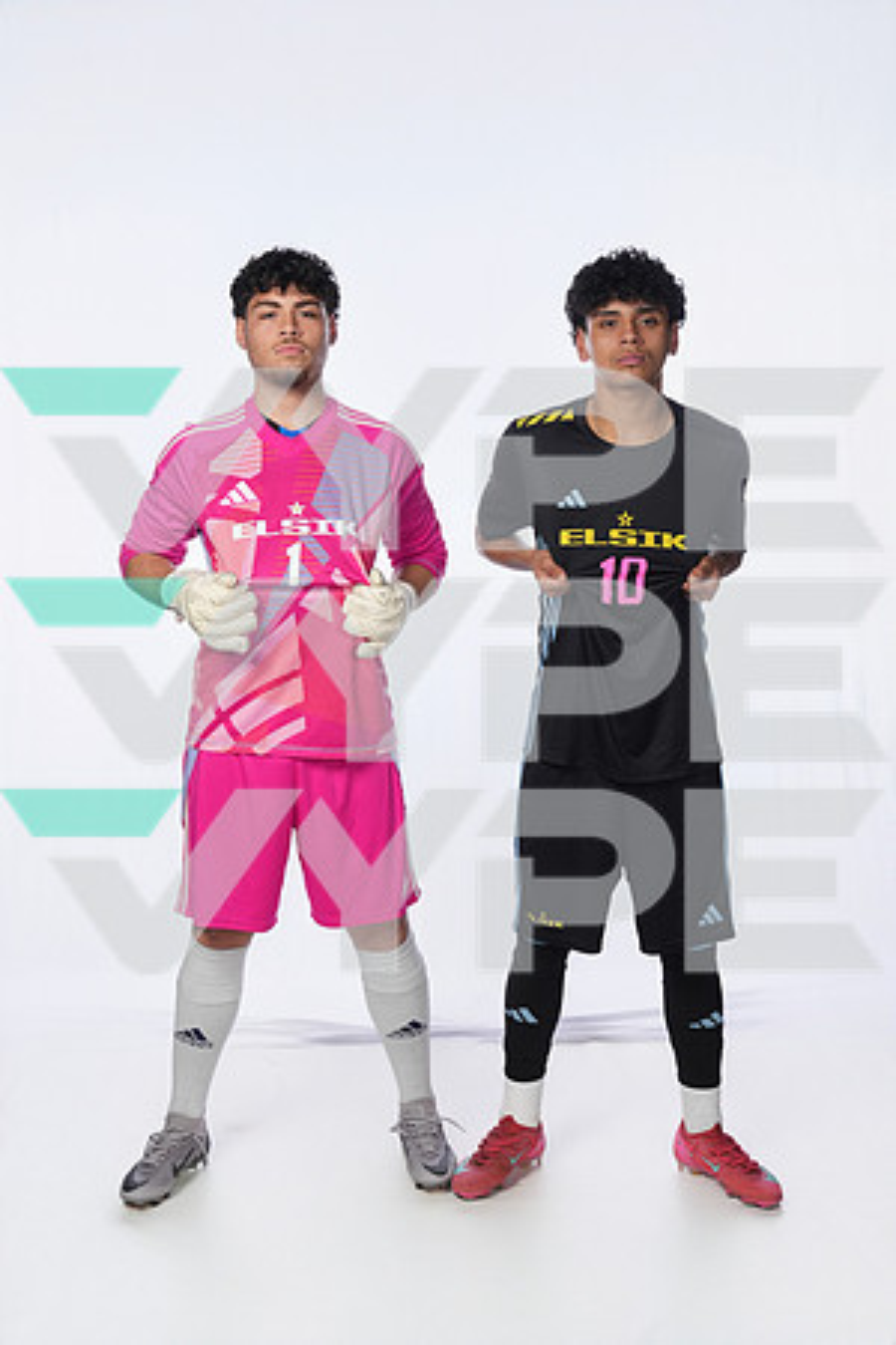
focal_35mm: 48
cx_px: 448
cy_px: 672
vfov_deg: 41.1
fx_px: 1792
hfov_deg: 28.1
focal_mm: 48
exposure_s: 1/250
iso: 800
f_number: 8
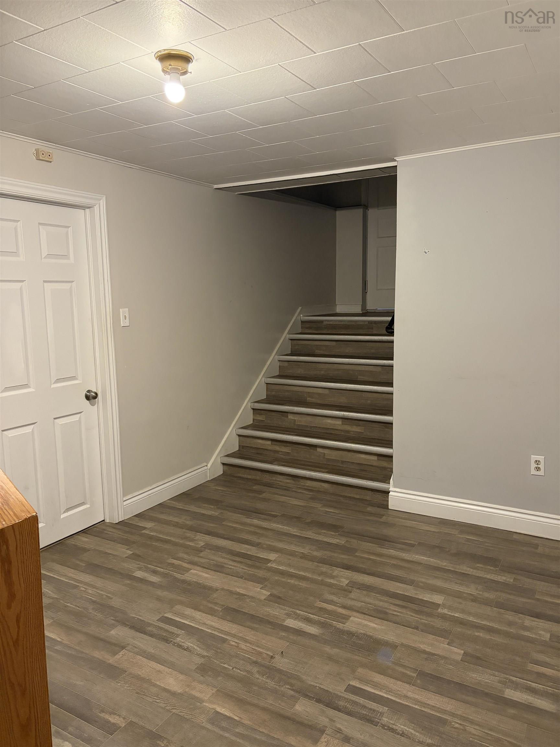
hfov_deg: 53.1
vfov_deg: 67.3
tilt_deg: -8.5
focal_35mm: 26
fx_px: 561
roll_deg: +0.8
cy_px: 374
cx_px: 280
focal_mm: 5.96
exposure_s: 1/40
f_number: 1.6
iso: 400
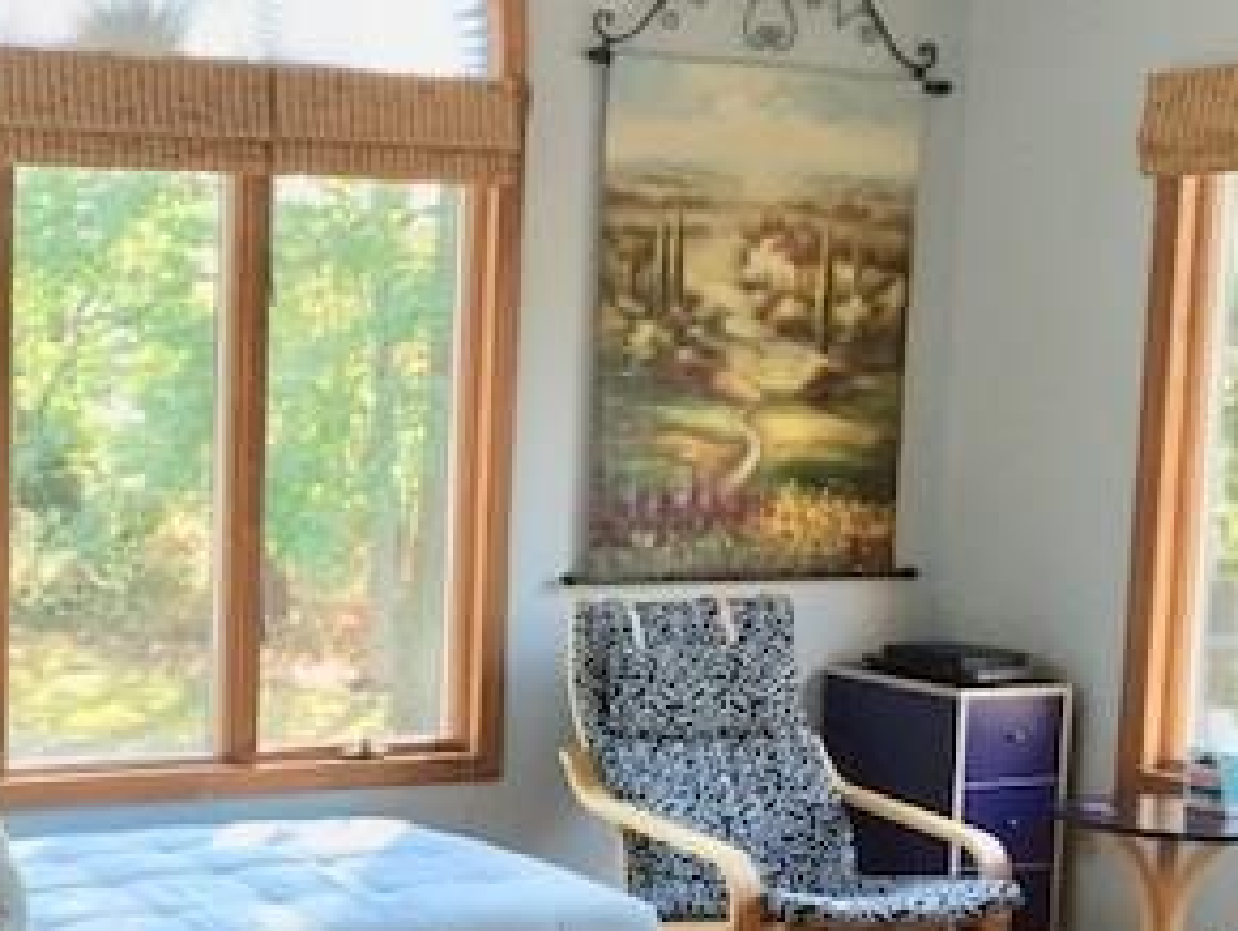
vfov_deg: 22.8
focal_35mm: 64
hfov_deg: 28.8
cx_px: 77
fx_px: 2291
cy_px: 649
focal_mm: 4.15
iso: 32
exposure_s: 1/30
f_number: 2.2
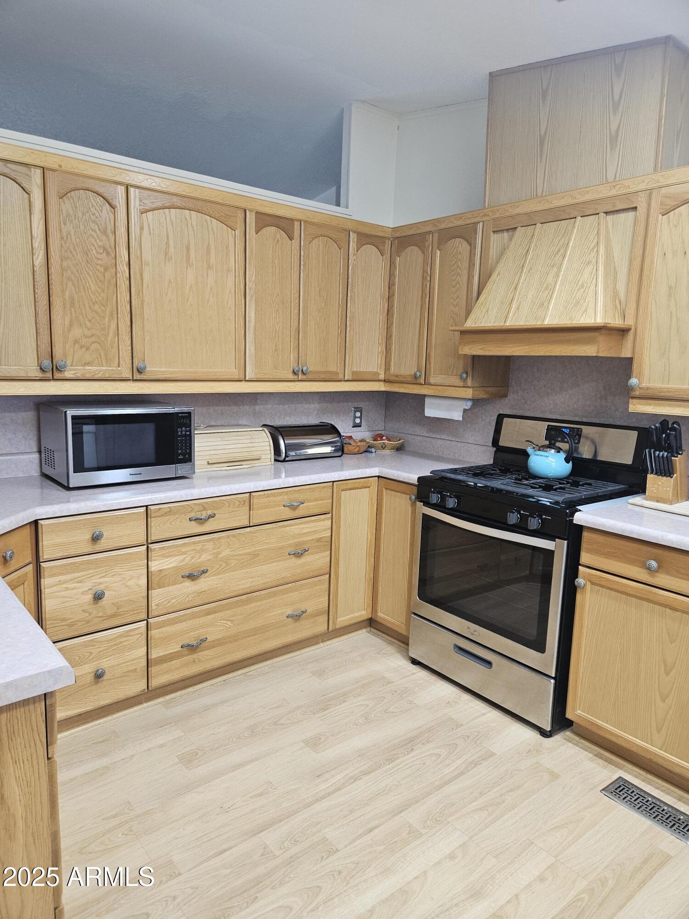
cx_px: 344
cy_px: 460
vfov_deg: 73.9
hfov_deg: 58.9
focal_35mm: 23
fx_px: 610
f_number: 1.8
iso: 200
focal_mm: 5.4
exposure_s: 1/120
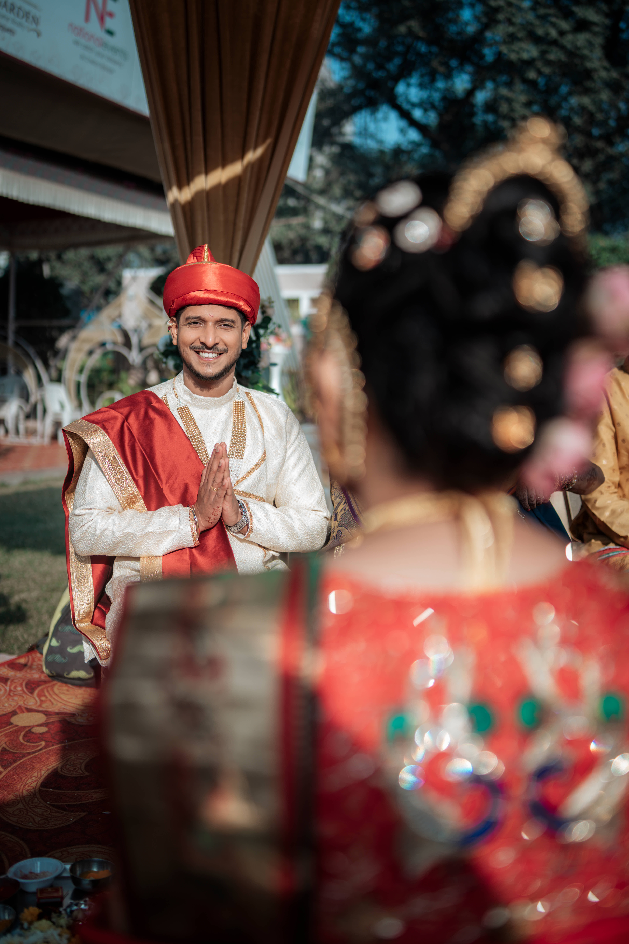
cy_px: 472
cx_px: 314
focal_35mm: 35
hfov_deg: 37.9
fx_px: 917
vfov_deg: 54.4
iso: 50
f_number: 2
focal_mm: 35
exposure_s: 1/1600
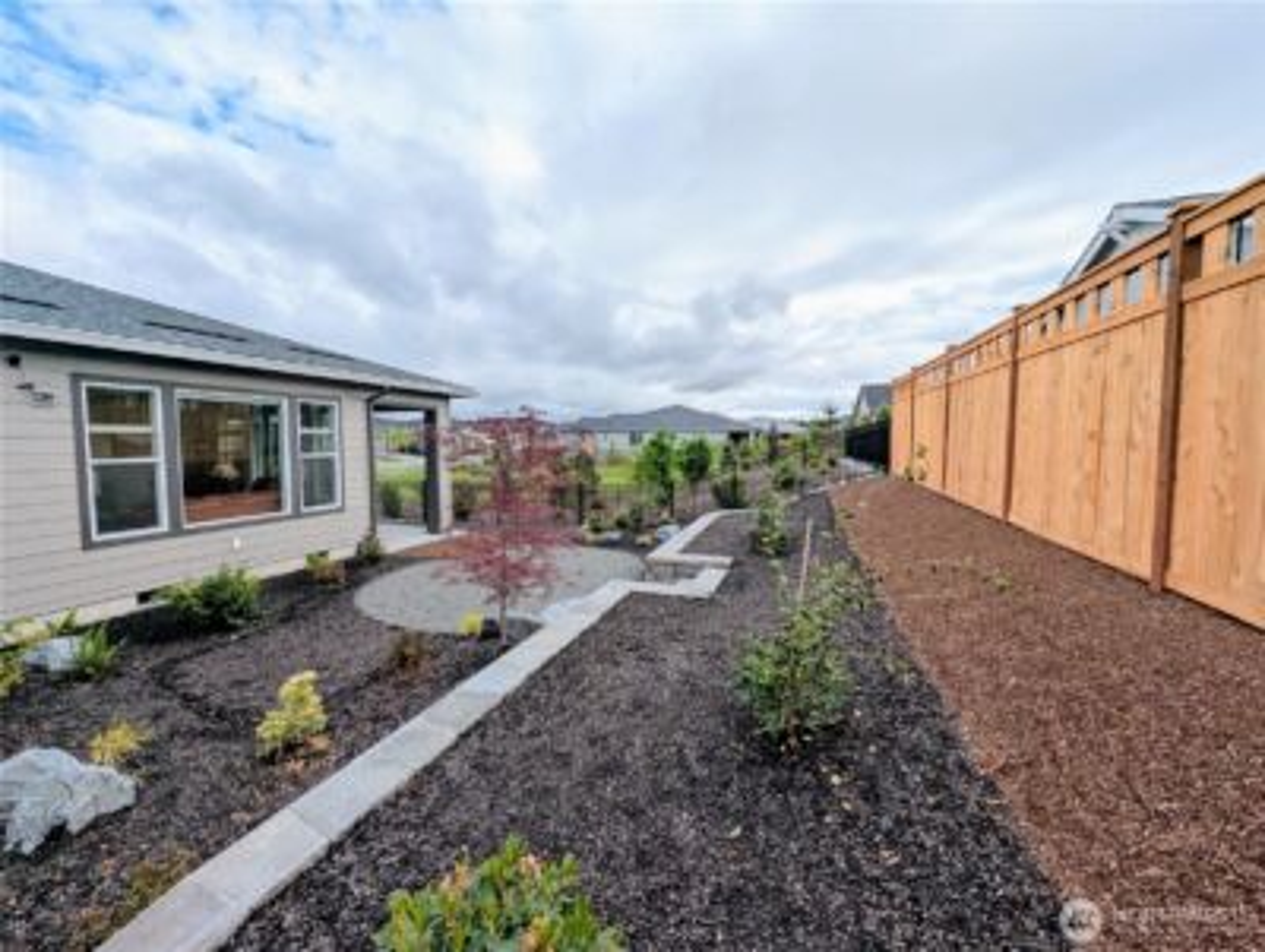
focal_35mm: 13
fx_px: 476
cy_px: 476
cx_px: 632
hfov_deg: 106.1
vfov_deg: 90.0
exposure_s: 1/1168
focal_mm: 1.95
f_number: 2.2
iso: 48
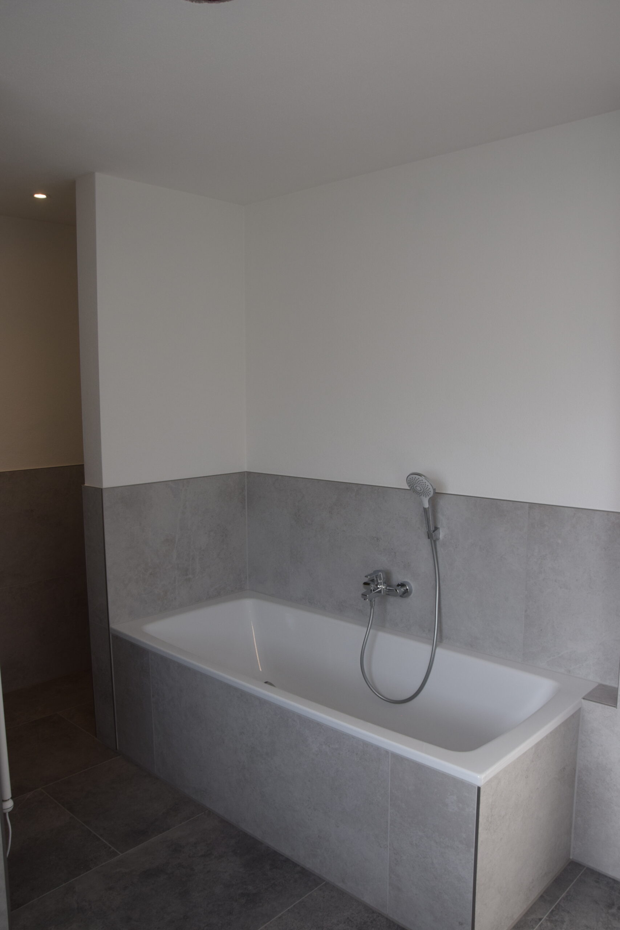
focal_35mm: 27
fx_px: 697
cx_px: 310
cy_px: 465
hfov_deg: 47.9
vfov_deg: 67.4
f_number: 6.3
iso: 400
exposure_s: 1/160
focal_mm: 18
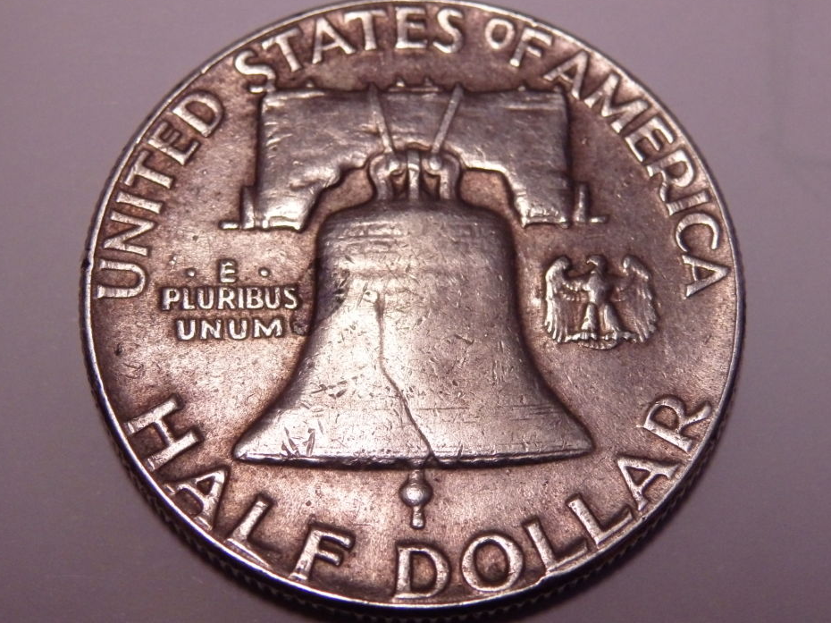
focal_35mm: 71
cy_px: 315
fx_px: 1704
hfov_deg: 27.4
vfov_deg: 20.7
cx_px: 408
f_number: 4.4
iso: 800
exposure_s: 1/100
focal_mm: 11.9
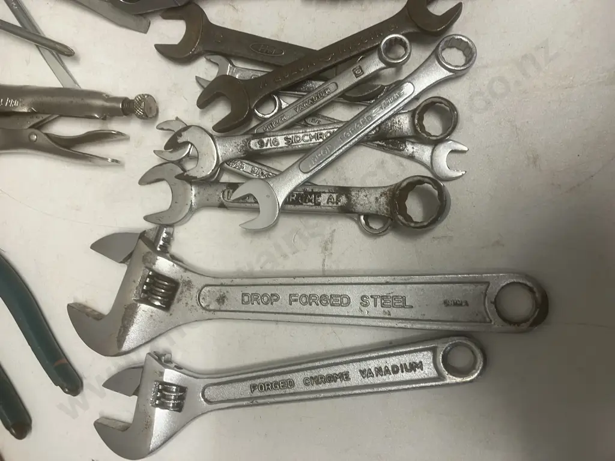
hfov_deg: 63.4
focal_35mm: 28
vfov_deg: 49.7
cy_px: 230
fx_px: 497
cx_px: 308
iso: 64
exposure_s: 1/50
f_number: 1.8
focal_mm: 3.99
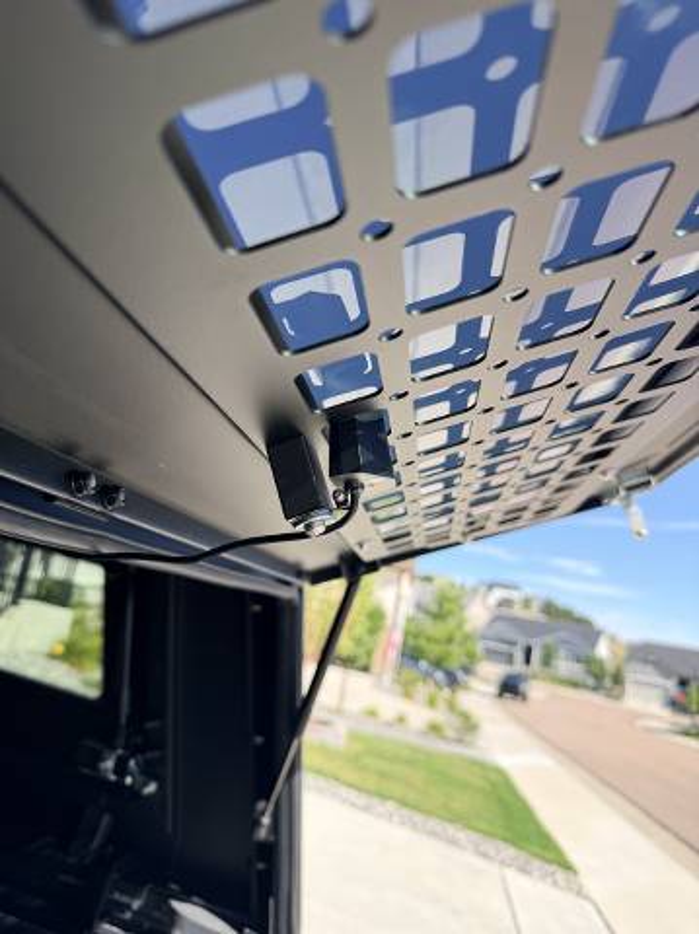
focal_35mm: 24
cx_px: 350
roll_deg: -10.5
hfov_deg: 56.7
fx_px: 647
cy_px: 467
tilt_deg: +11.3
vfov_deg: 71.7
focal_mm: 6.76
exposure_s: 1/1812
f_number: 1.78
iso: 100
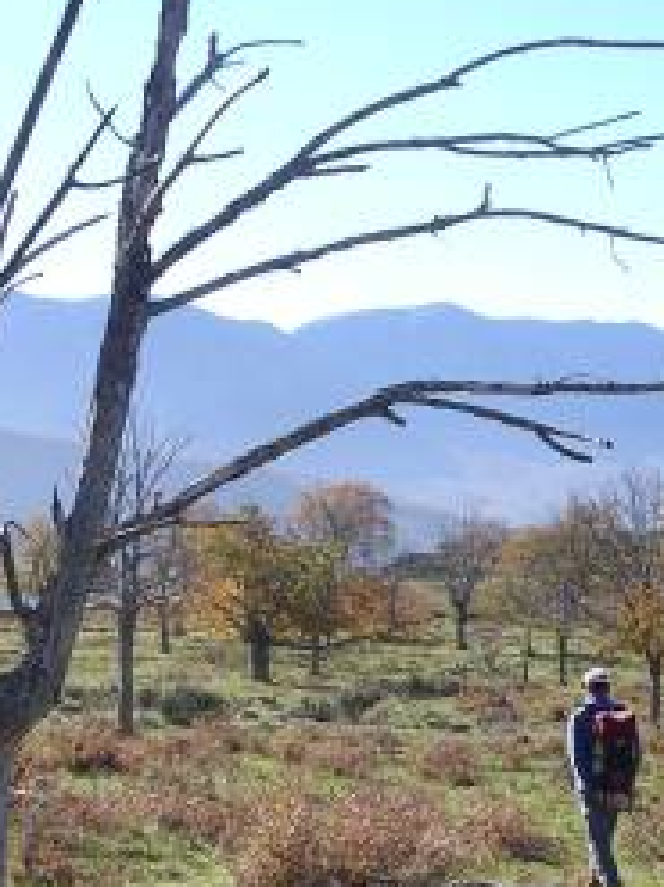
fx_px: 1971
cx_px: 314
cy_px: 560
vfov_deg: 25.3
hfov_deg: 19.1
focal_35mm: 77
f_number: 2.8
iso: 100
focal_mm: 5.8
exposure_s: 1/507
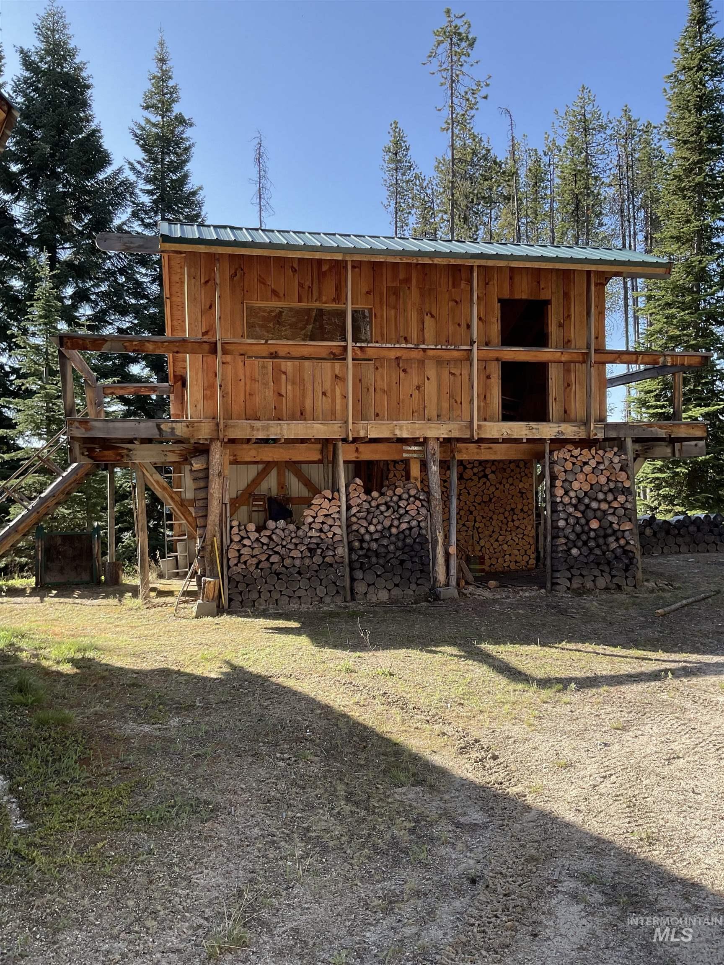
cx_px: 362
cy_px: 482
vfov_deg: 61.7
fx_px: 809
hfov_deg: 48.2
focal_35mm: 29
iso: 16
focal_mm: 3
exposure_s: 1/422
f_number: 1.8
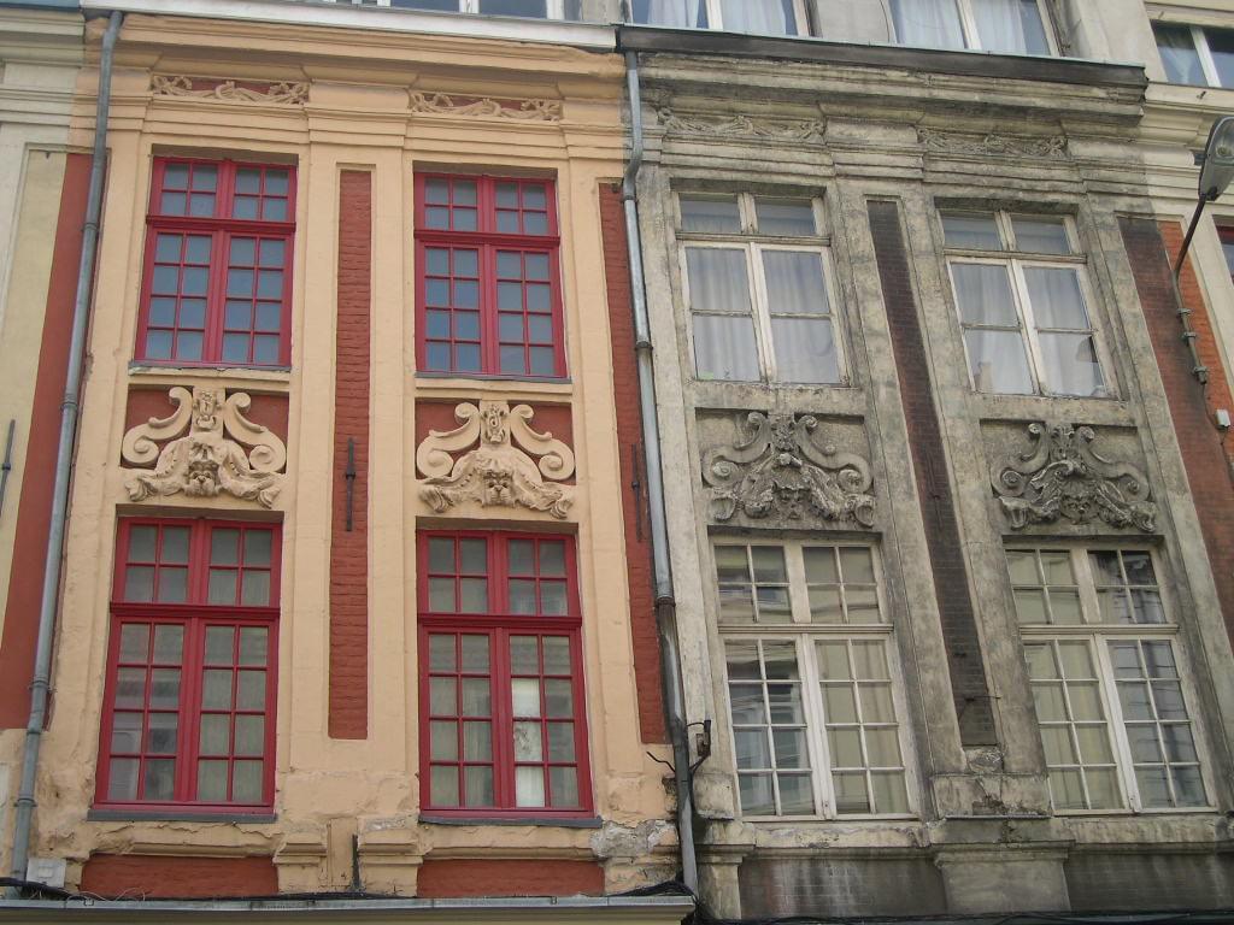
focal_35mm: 47
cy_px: 462
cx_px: 617
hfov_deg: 40.4
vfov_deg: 30.9
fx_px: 1675
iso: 100
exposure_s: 1/316
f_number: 3.1
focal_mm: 10.1
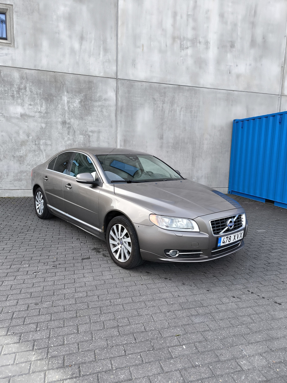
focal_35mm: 24
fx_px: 265
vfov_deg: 71.6
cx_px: 144
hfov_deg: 56.8
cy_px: 192
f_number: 1.9
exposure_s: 1/342
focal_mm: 6.92
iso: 50
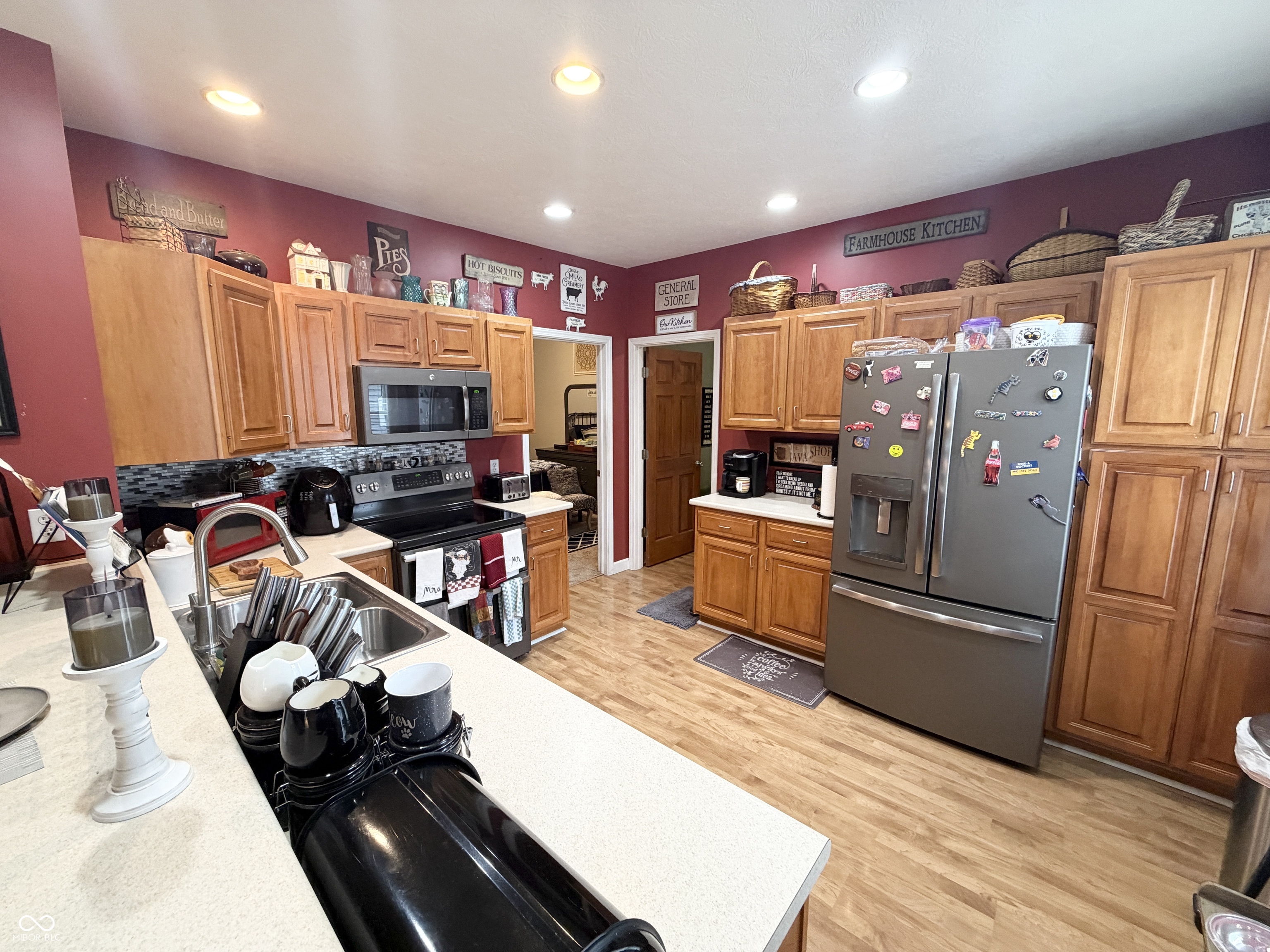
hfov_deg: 102.1
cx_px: 635
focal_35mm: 14
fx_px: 514
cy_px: 476
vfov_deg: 85.7
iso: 320
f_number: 2.2
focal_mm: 2.22
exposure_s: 1/60
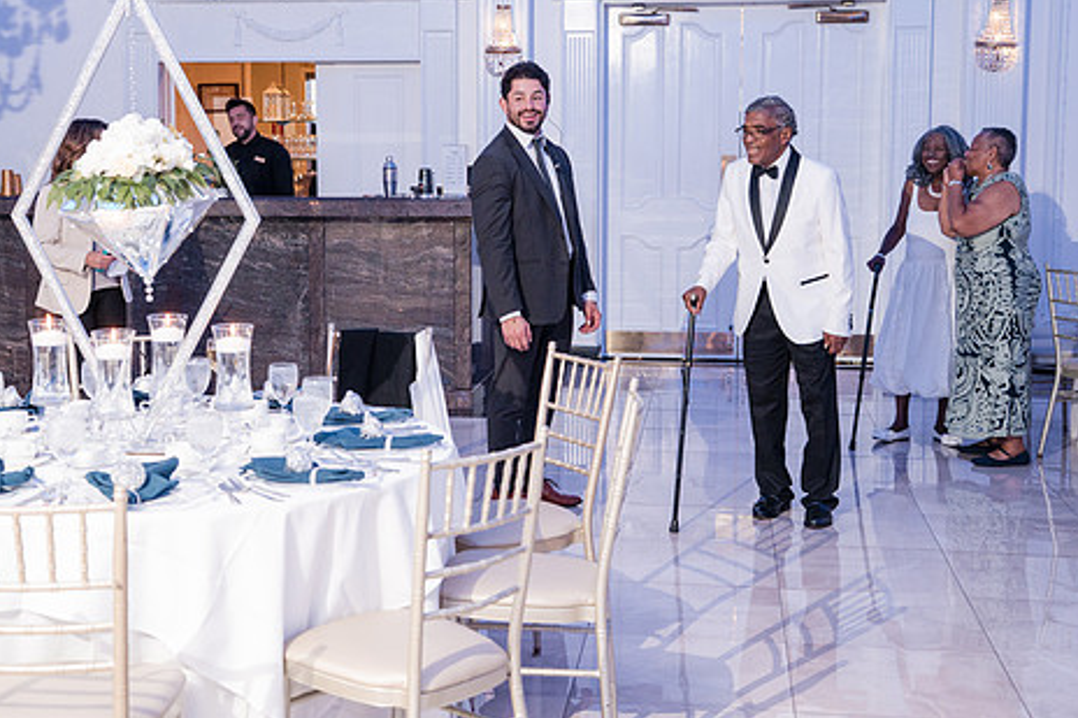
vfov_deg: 24.5
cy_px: 275
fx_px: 1646
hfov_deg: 36.2
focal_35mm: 55
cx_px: 481
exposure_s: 1/250
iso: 2500
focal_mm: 44
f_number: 4
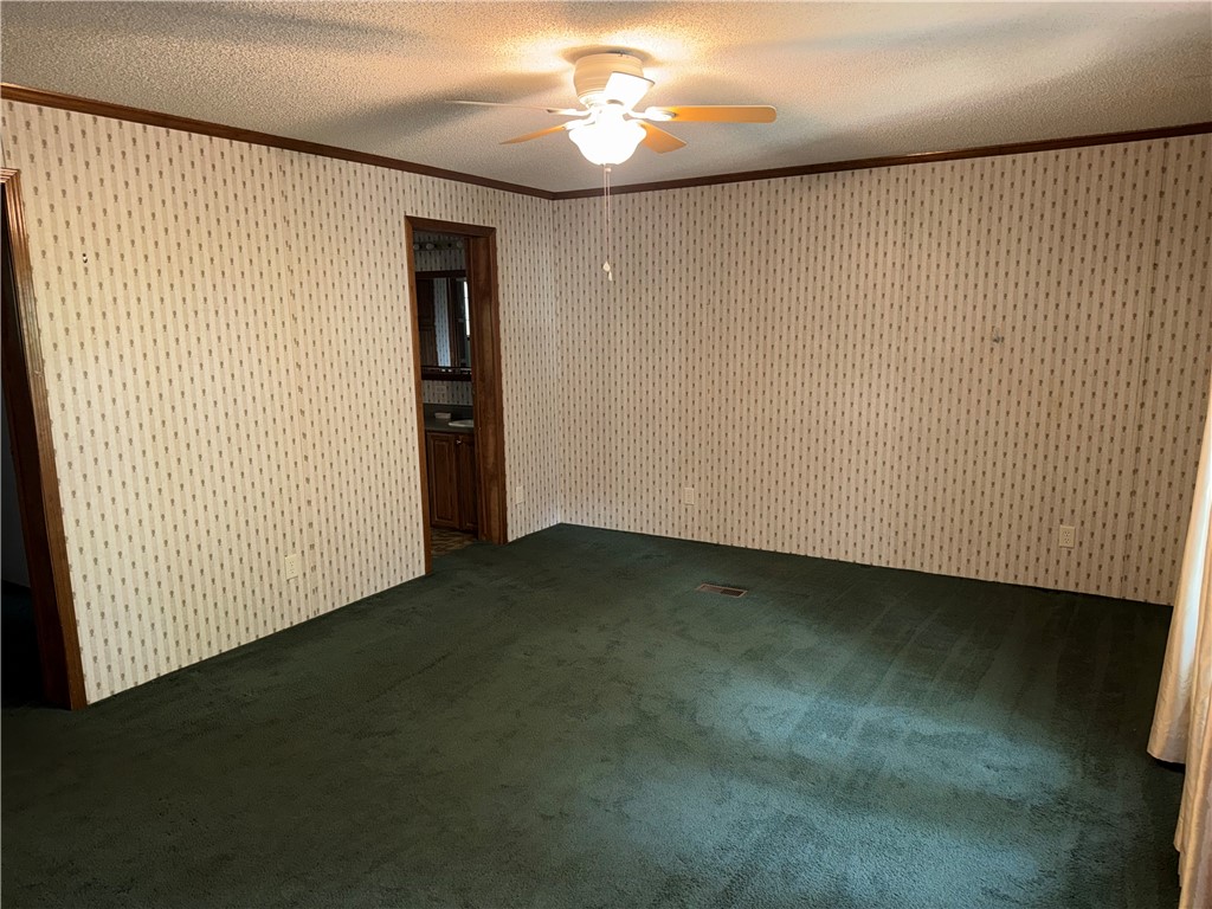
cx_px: 606
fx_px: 840
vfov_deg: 56.8
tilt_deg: -10.2
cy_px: 454
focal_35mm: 24
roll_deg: +0.7
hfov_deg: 71.6
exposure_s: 1/15
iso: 100
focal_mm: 6.76
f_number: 1.78
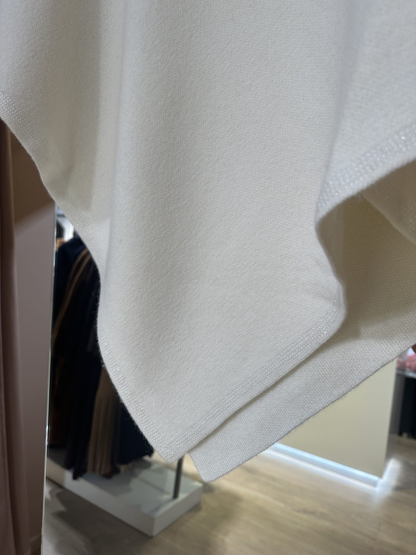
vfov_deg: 71.6
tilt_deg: -6.7
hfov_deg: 56.8
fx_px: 385
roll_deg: -3.3
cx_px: 208
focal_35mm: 24
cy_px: 278
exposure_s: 1/100
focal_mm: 6.86
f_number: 1.78
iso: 64
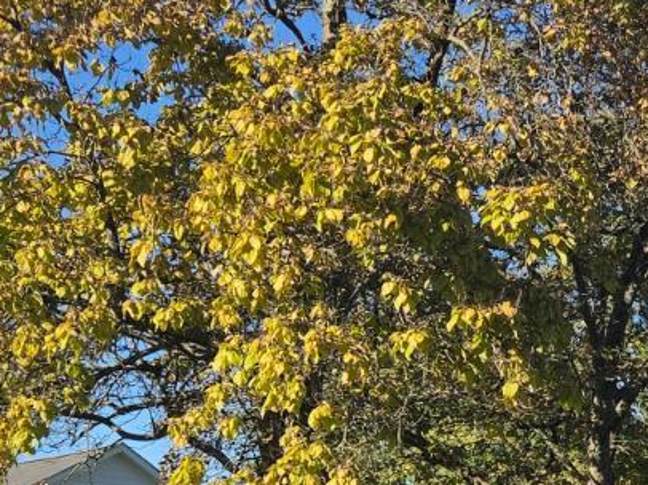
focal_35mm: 85
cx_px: 546
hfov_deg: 22.6
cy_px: 497
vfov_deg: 16.9
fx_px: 1590
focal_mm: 5.4
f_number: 1.8
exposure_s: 1/3177
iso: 80
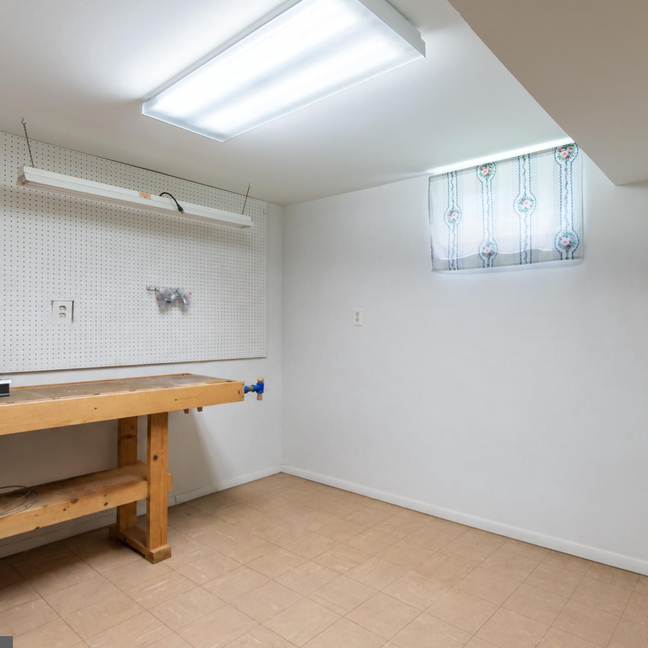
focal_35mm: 20
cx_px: 411
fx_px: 424
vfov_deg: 74.8
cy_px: 333
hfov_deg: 73.4
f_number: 8
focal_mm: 10
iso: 500
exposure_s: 1/13
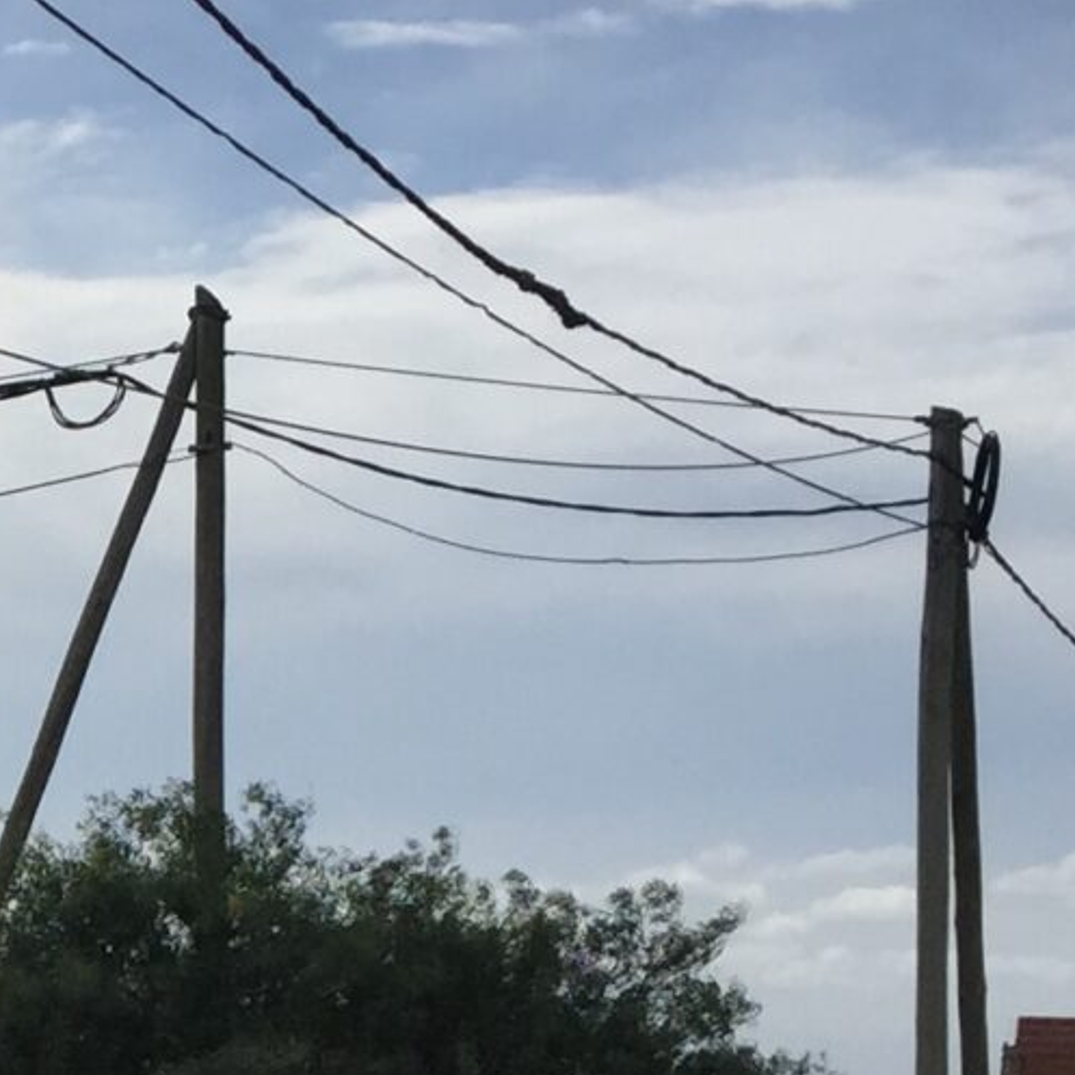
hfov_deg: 12.1
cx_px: -889
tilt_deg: -6.7
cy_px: 1486
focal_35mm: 132
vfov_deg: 12.7
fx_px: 4638
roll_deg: -3.6
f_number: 2.2
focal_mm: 4.15
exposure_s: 1/3049
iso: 32
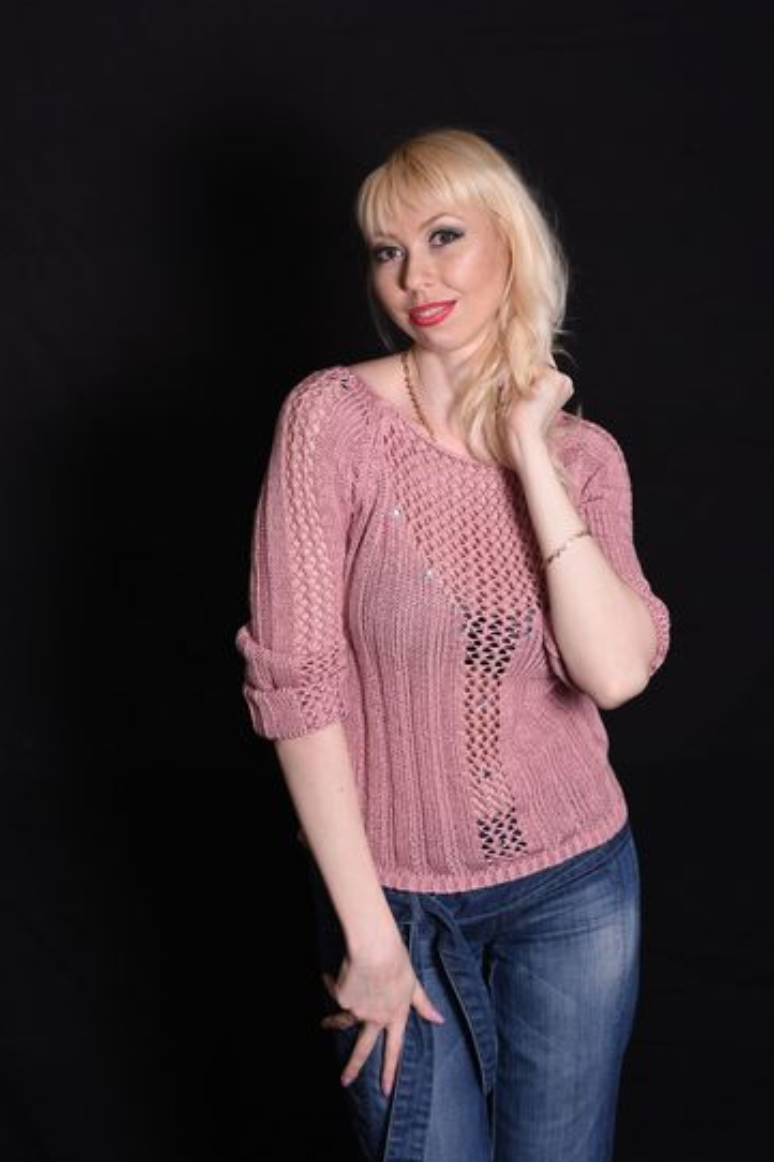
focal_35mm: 94
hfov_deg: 14.5
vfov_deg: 21.7
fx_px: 3033
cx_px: 392
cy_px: 528
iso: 100
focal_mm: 85
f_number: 4.5
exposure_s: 1/160
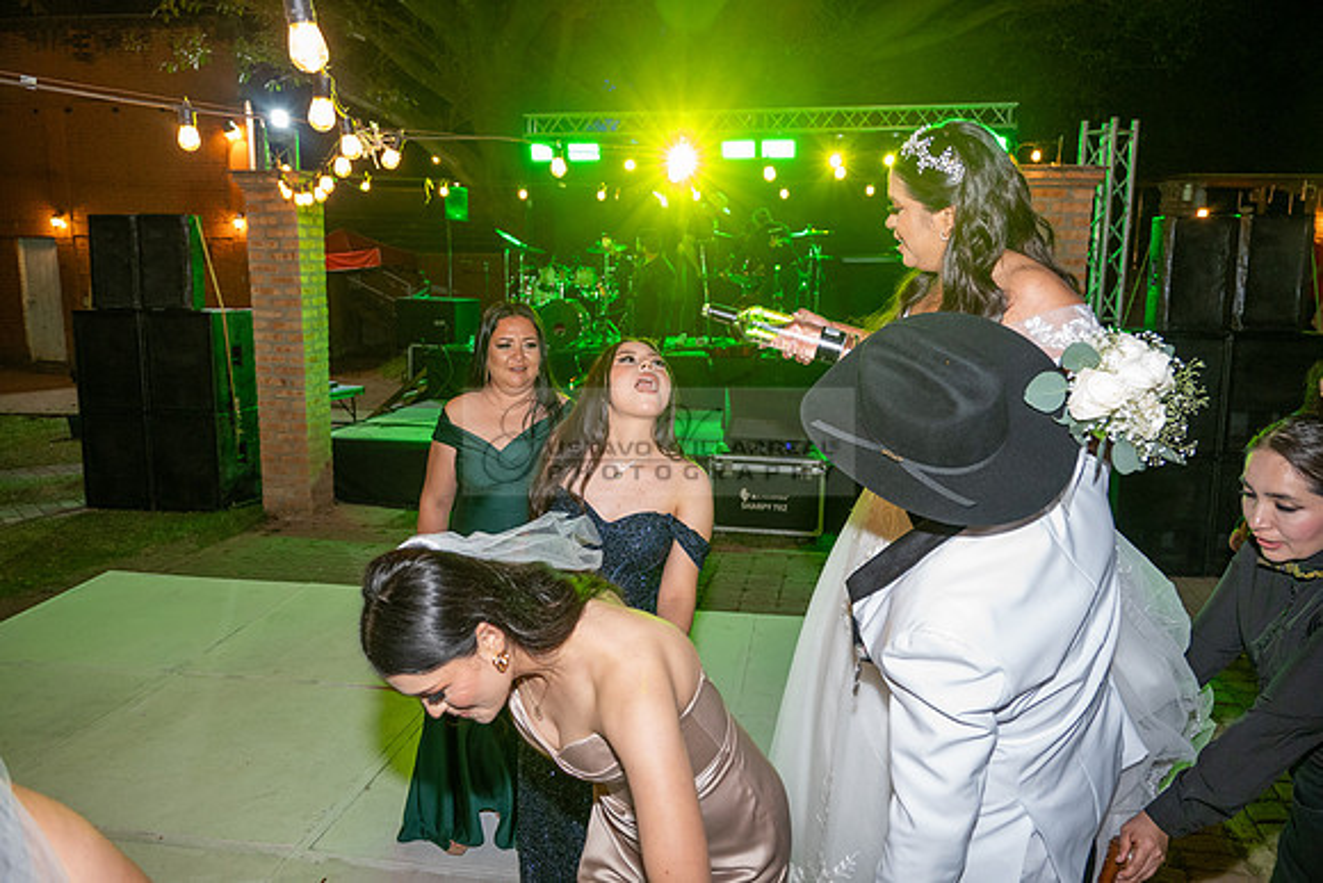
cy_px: 442
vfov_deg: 46.4
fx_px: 1029
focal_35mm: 28
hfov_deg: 65.5
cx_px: 662
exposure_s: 1/80
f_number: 5
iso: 2500
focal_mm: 28
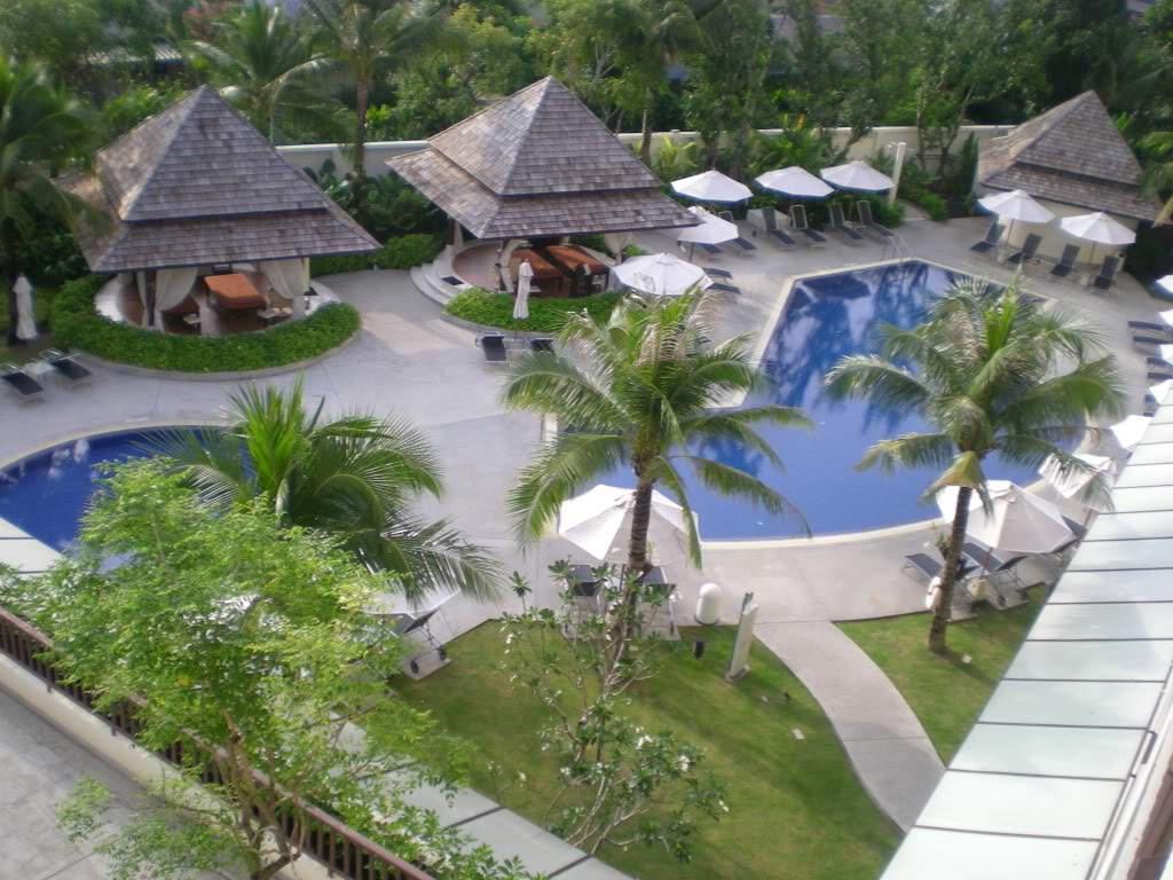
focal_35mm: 38
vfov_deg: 37.7
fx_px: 1288
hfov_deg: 49.0
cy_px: 440
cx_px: 586
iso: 50
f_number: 3.1
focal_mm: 6.3
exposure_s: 1/174
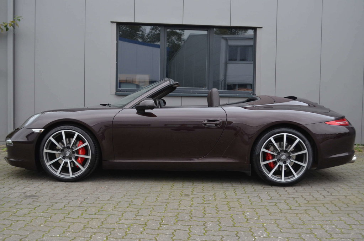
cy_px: 120
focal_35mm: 39
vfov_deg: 34.1
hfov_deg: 49.6
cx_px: 182
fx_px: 394
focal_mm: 26
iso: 800
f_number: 4.2
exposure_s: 1/60
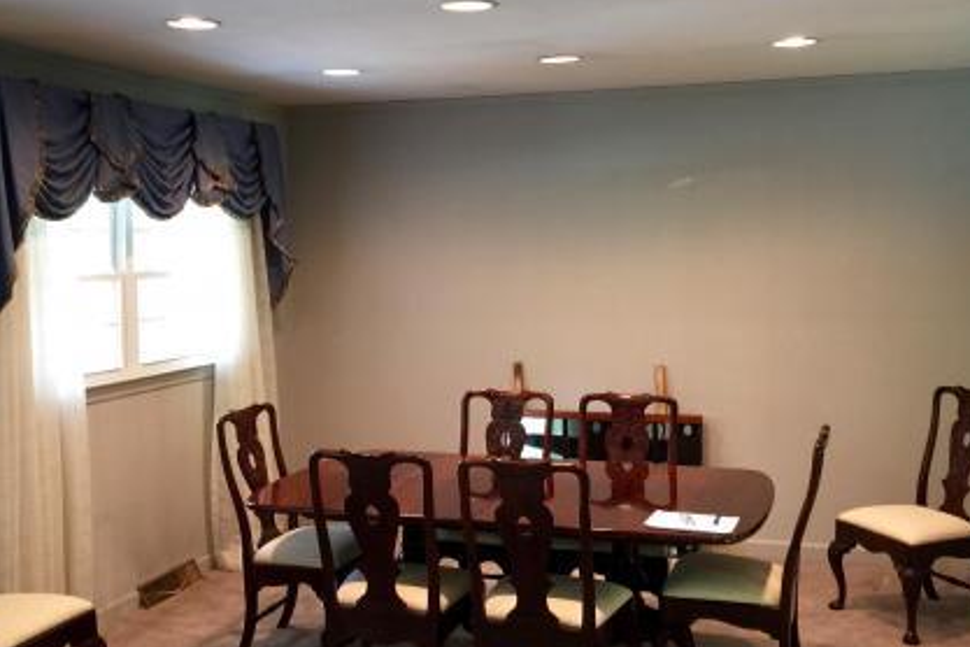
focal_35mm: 42
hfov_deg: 46.4
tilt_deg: -2.5
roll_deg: +0.0
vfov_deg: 31.9
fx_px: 1132
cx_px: 486
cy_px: 335
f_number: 2.2
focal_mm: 4.15
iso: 100
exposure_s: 1/15
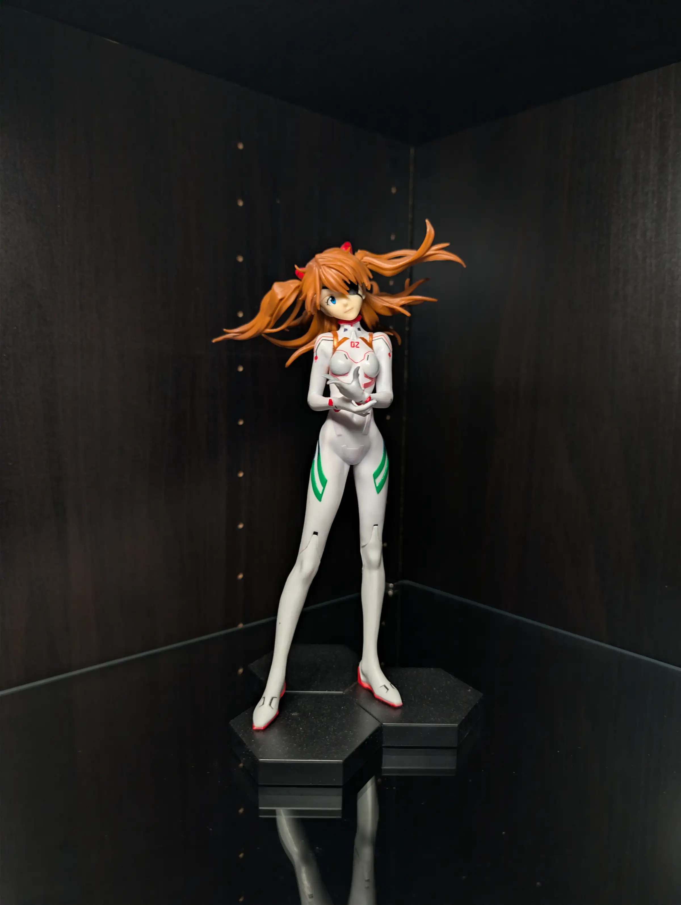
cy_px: 452
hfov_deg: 56.9
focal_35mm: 24
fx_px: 628
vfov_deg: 71.5
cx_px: 340
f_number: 1.68
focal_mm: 6.9
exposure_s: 1/18.1
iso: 42
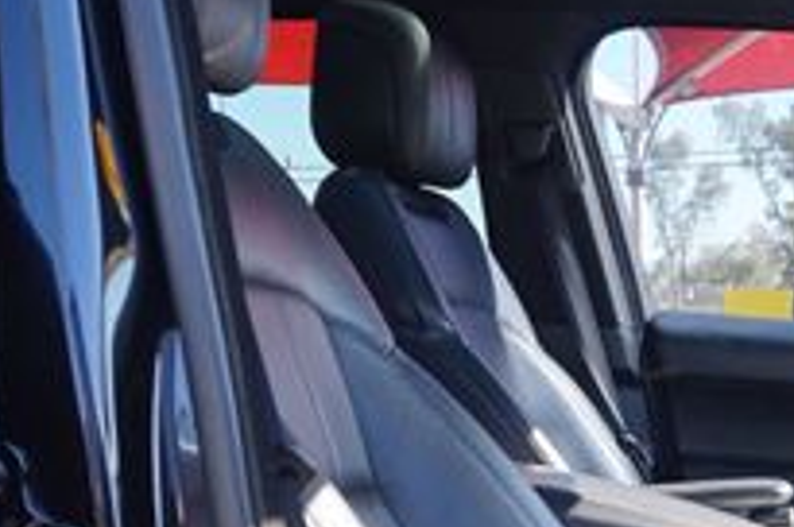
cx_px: 786
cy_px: 465
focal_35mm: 75
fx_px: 1652
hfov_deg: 25.7
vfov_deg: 17.9
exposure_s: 1/60
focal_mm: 16
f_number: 4.5
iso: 100
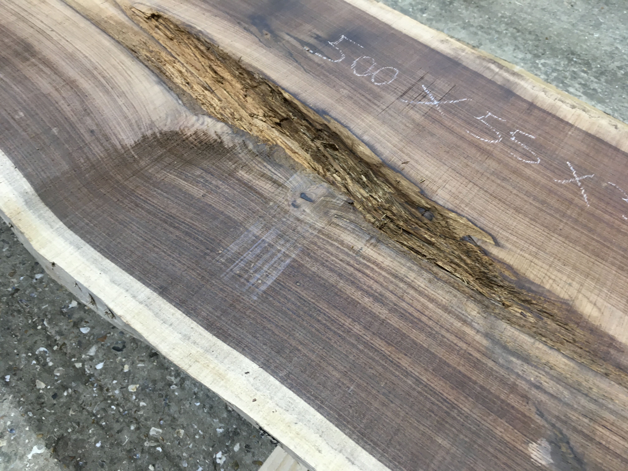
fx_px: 526
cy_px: 236
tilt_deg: -49.4
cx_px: 314
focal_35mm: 29
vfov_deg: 48.2
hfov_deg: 61.7
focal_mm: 4.15
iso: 80
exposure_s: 1/33
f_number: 2.2
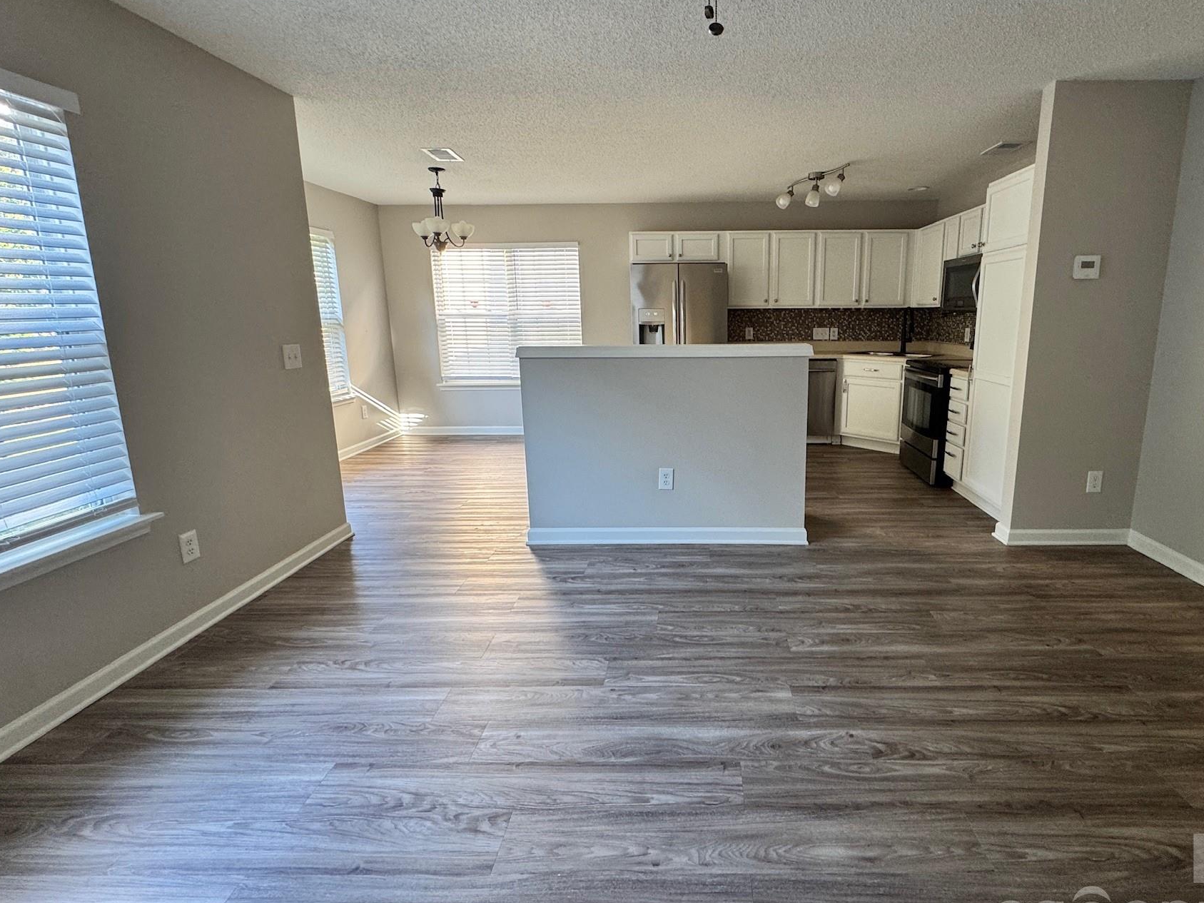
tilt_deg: -10.1
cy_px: 425
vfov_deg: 74.7
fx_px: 591
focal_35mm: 17
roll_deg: +0.7
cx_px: 690
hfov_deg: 90.4
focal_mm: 2.22
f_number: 2.2
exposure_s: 1/60
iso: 200
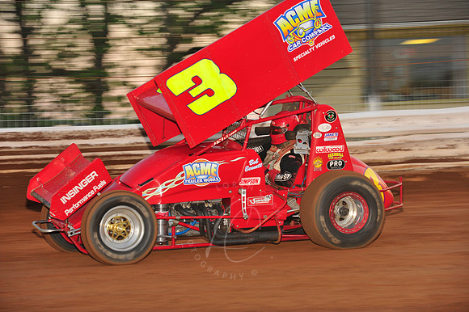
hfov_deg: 14.2
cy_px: 156
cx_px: 234
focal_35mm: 145
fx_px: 1888
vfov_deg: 9.5
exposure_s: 1/320
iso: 800
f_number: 7.1
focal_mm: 145
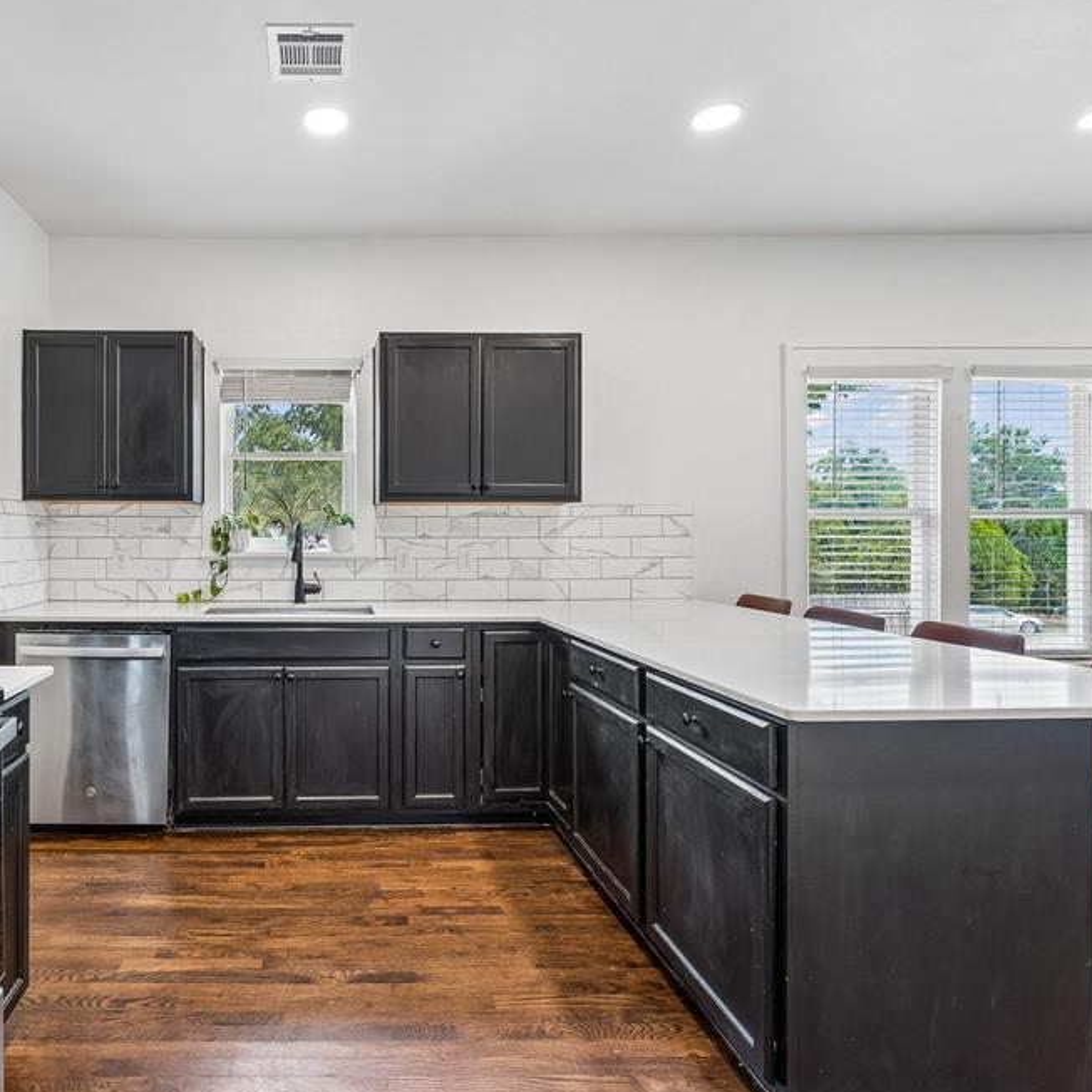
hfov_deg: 71.8
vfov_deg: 74.8
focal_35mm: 20
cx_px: 334
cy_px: 549
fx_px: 714
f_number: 6.3
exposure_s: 1/8
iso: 100
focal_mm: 10
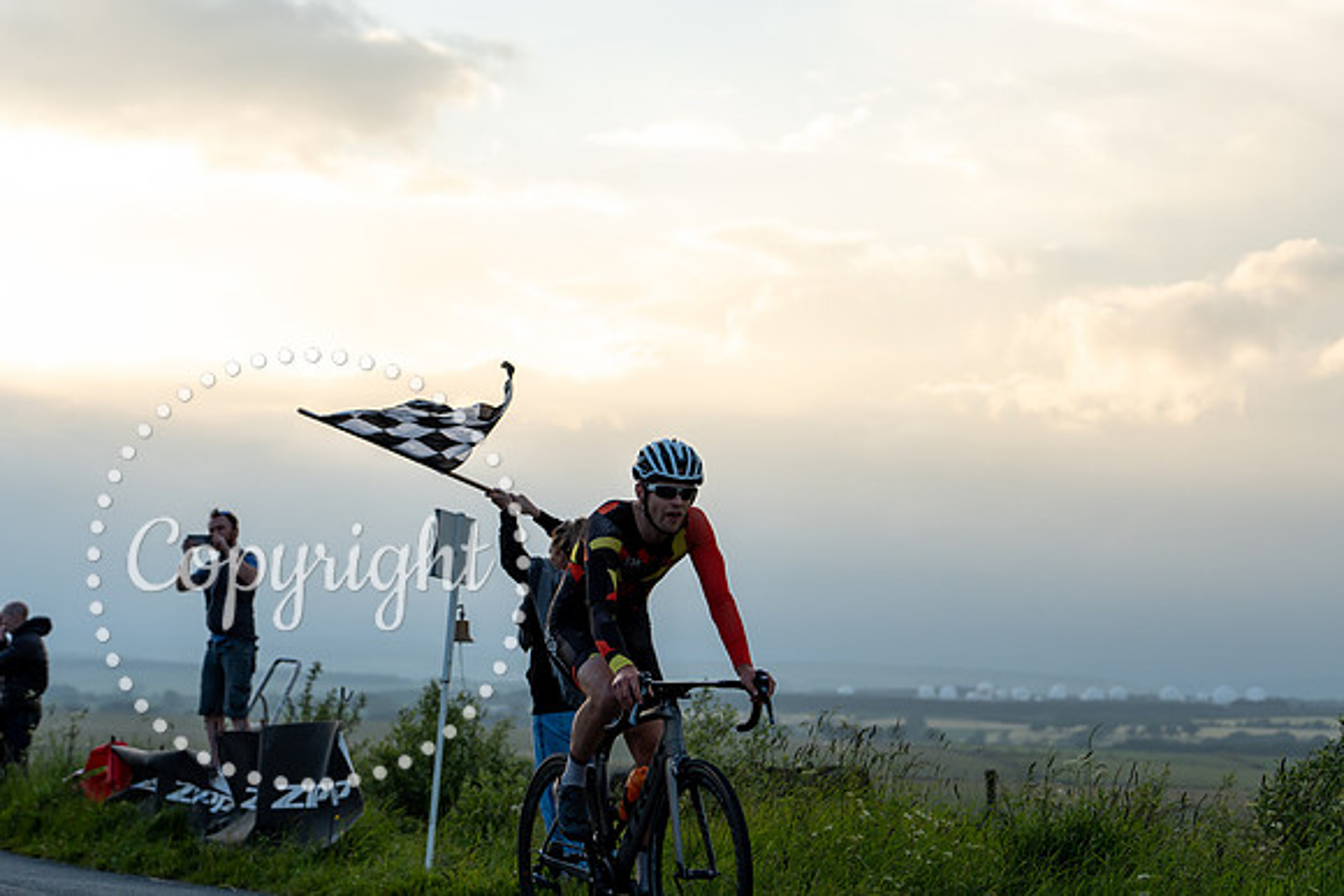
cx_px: 672
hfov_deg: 23.6
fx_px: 3211
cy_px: 448
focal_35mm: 86
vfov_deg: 15.9
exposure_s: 1/1250
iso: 400
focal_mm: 86
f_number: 4.5
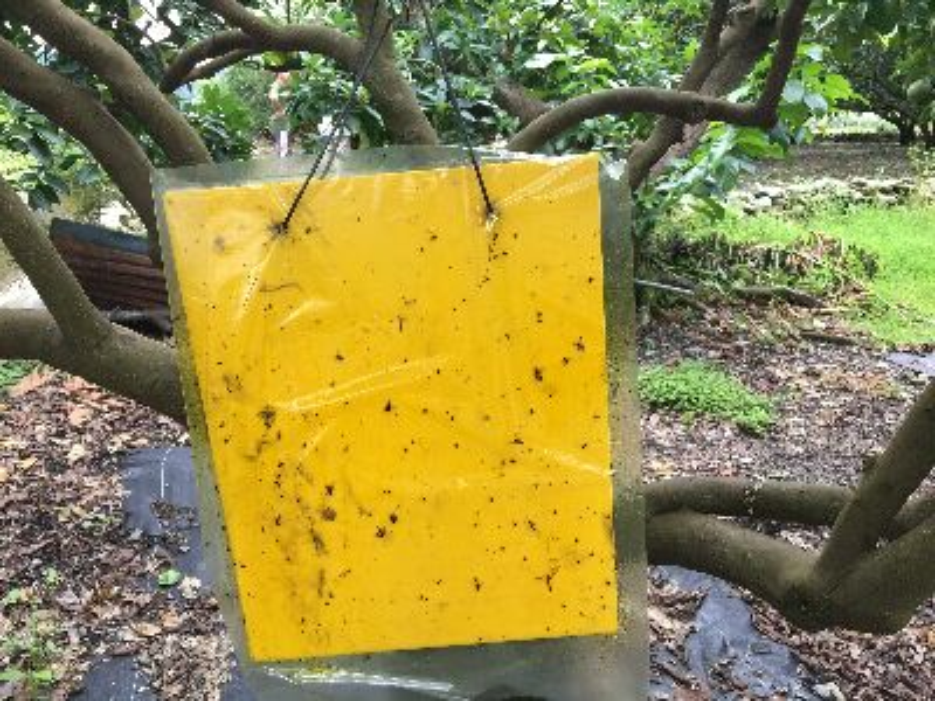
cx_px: 468
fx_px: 783
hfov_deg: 61.7
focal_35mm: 29
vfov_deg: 48.2
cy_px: 350
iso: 25
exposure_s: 1/120
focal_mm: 4.15
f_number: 2.2
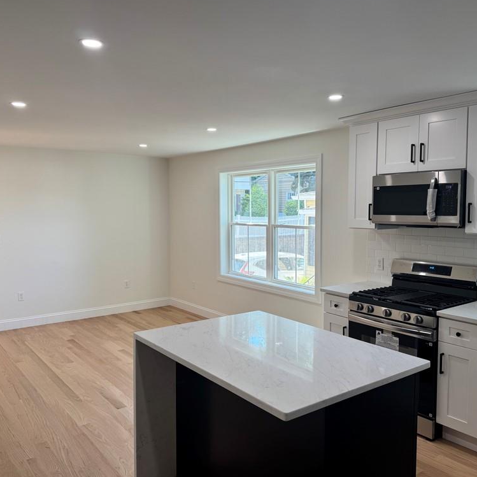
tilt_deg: -4.7
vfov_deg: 55.6
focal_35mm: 29
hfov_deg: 55.6
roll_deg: +0.0
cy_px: 235
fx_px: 452
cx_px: 259
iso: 64
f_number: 1.78
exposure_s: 1/120
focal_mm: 6.76
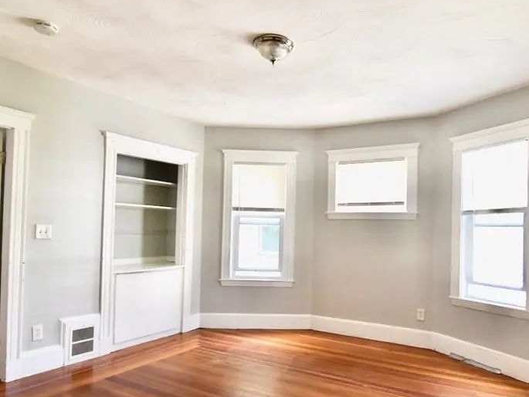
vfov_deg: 57.3
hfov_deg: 71.4
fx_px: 363
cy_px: 217
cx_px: 321
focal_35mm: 24
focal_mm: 11
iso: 800
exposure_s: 1/100
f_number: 5
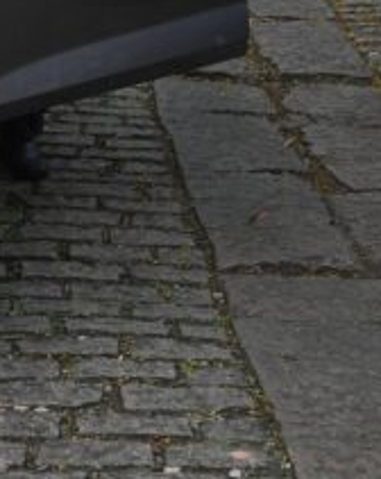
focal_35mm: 157
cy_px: 25
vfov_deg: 12.2
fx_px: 2213
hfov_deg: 9.5
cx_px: -227
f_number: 4.8
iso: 560
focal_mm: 30.5
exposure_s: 1/125
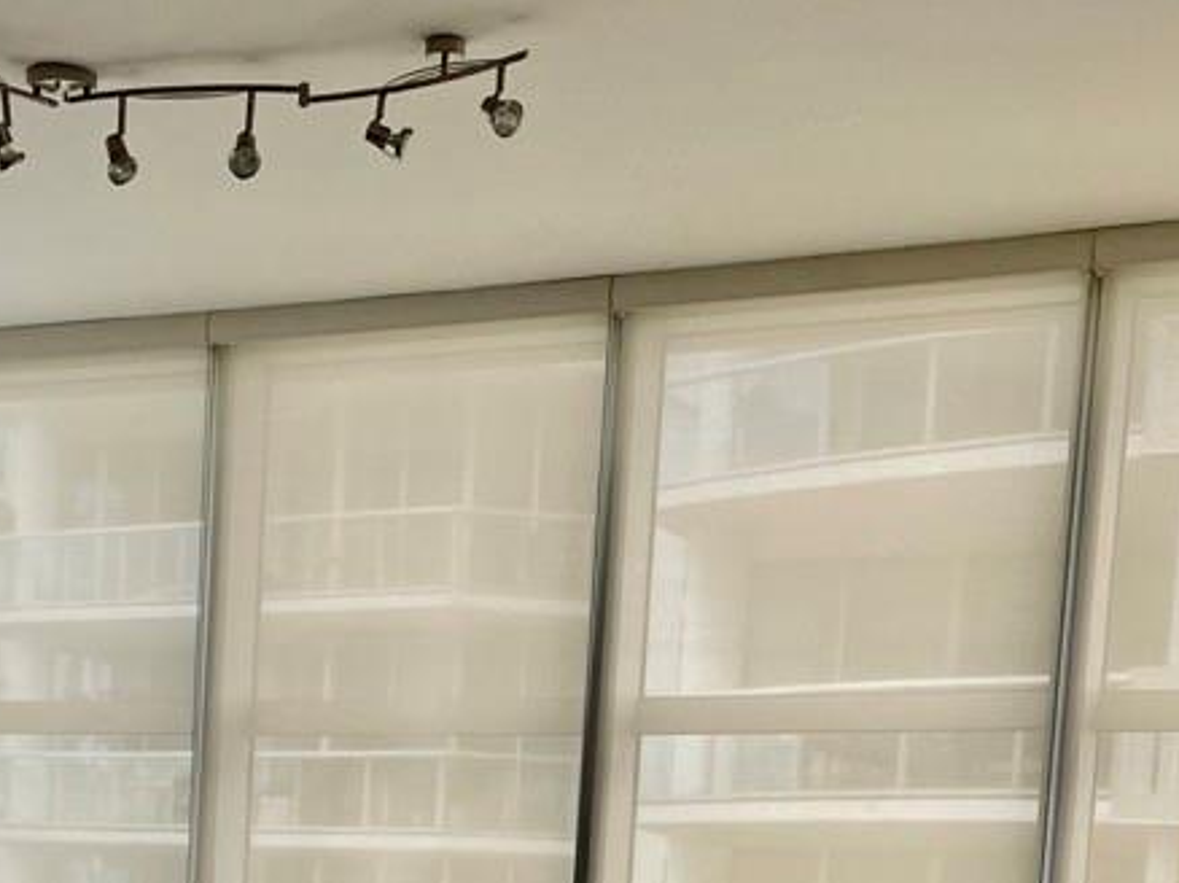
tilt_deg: -6.7
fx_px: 2587
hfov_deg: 25.4
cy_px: 1246
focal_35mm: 76
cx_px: 301
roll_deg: -2.7
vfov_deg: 17.7
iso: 80
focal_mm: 4.2
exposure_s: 1/120
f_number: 1.6
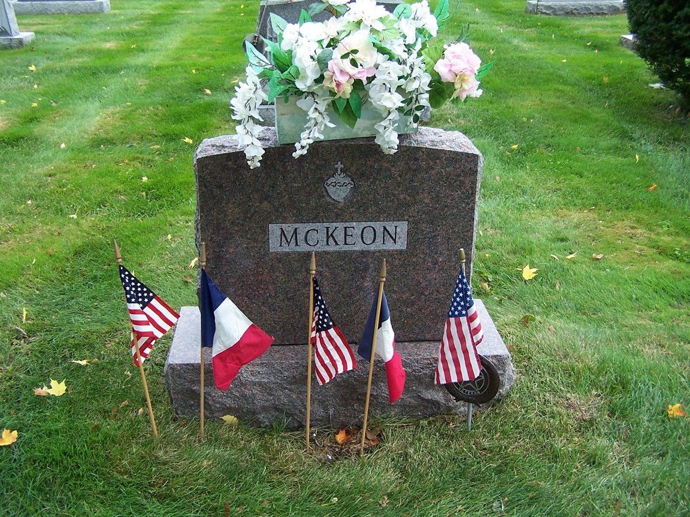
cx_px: 345
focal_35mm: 38
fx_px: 757
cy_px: 258
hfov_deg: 49.0
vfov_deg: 37.7
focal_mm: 6.3
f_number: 2.8
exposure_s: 1/250
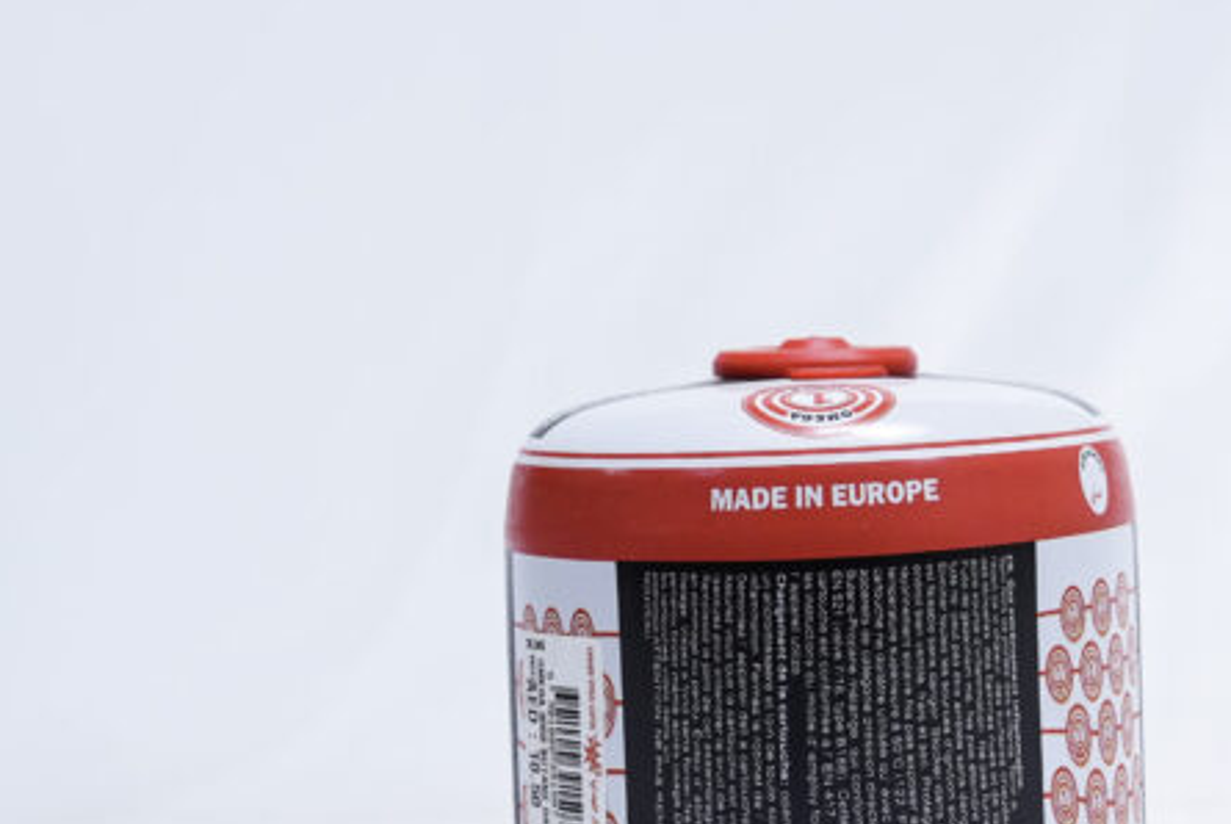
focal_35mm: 110
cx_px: 874
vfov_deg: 12.5
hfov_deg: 18.5
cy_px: 592
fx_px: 3766
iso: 3200
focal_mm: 70
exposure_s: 1/200
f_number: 9
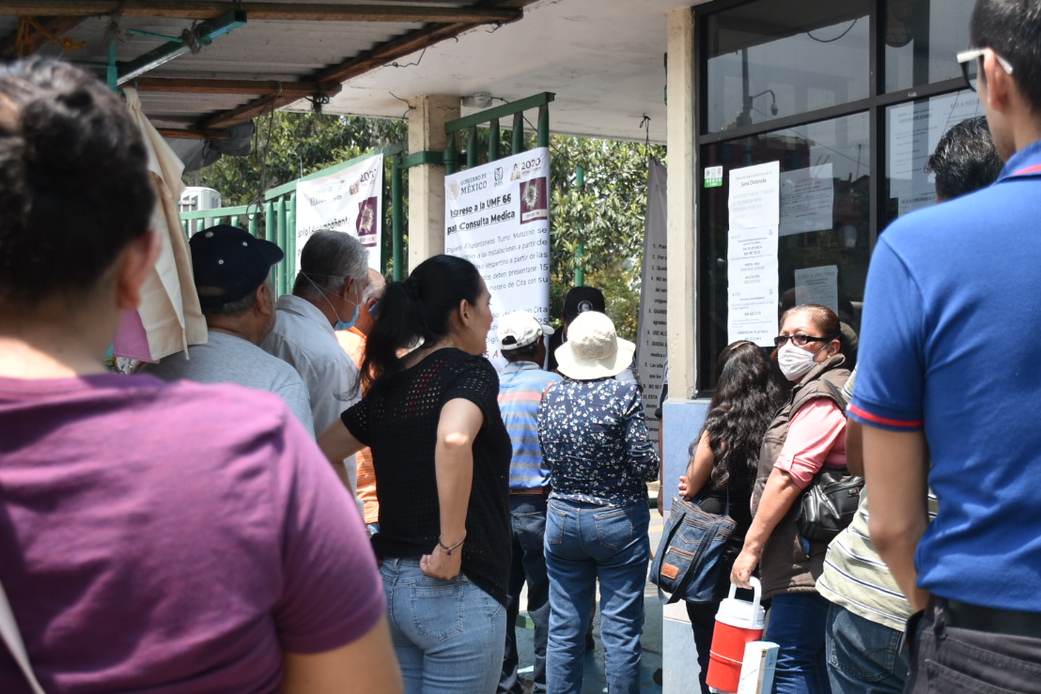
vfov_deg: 23.7
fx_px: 1648
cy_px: 439
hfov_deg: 35.0
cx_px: 583
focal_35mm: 57
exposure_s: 1/400
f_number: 3.8
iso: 100
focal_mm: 26
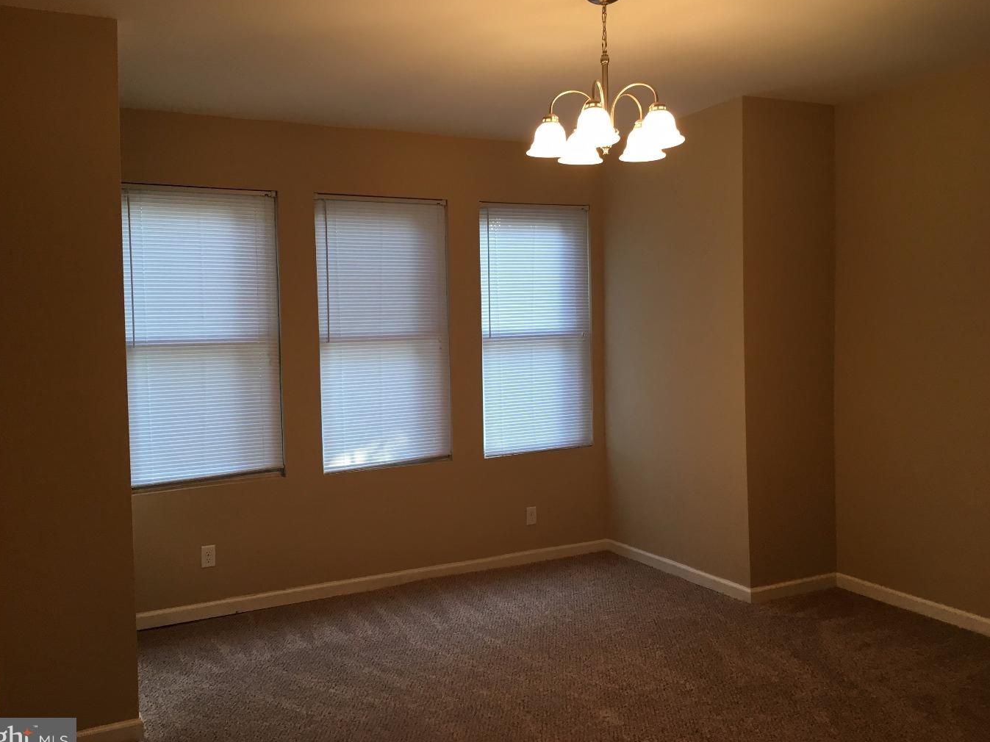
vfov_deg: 45.4
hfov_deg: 58.3
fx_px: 887
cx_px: 477
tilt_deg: -3.3
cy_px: 364
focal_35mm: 31
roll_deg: +1.6
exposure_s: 1/30
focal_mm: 4.15
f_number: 2.2
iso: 25
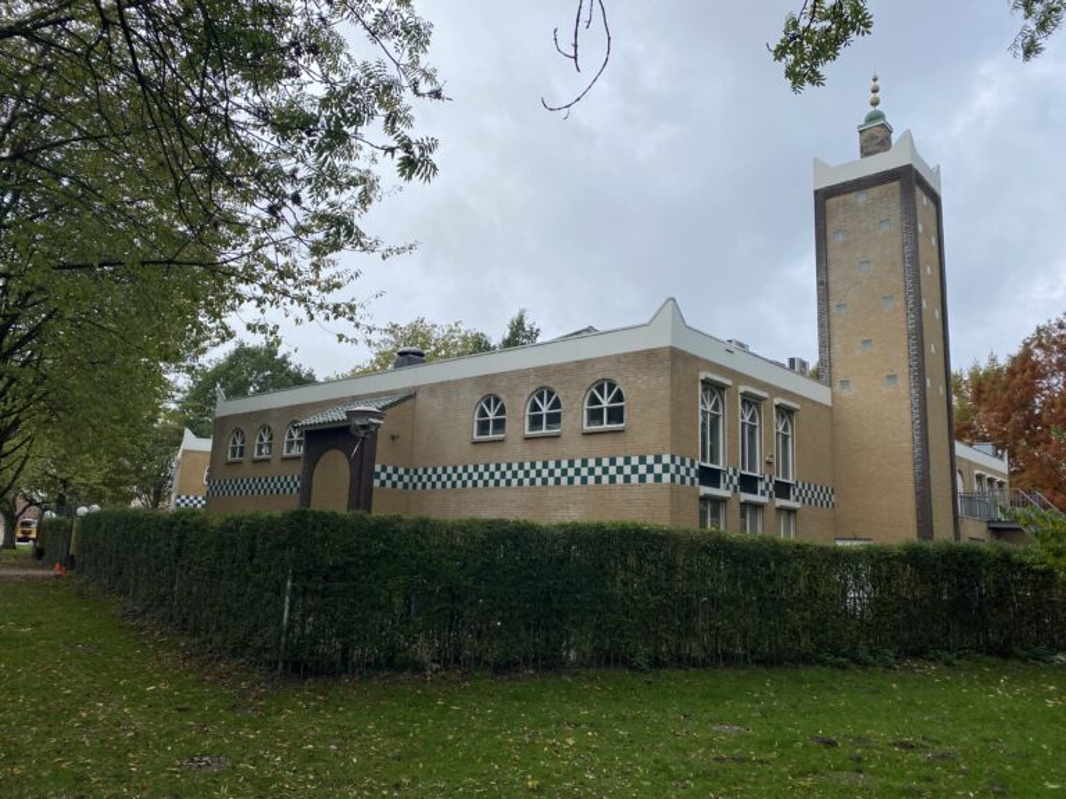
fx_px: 801
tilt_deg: +11.1
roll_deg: -3.1
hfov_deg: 67.3
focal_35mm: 26
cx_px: 533
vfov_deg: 53.1
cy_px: 400
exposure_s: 1/1287
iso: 32
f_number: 1.8
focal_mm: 4.25
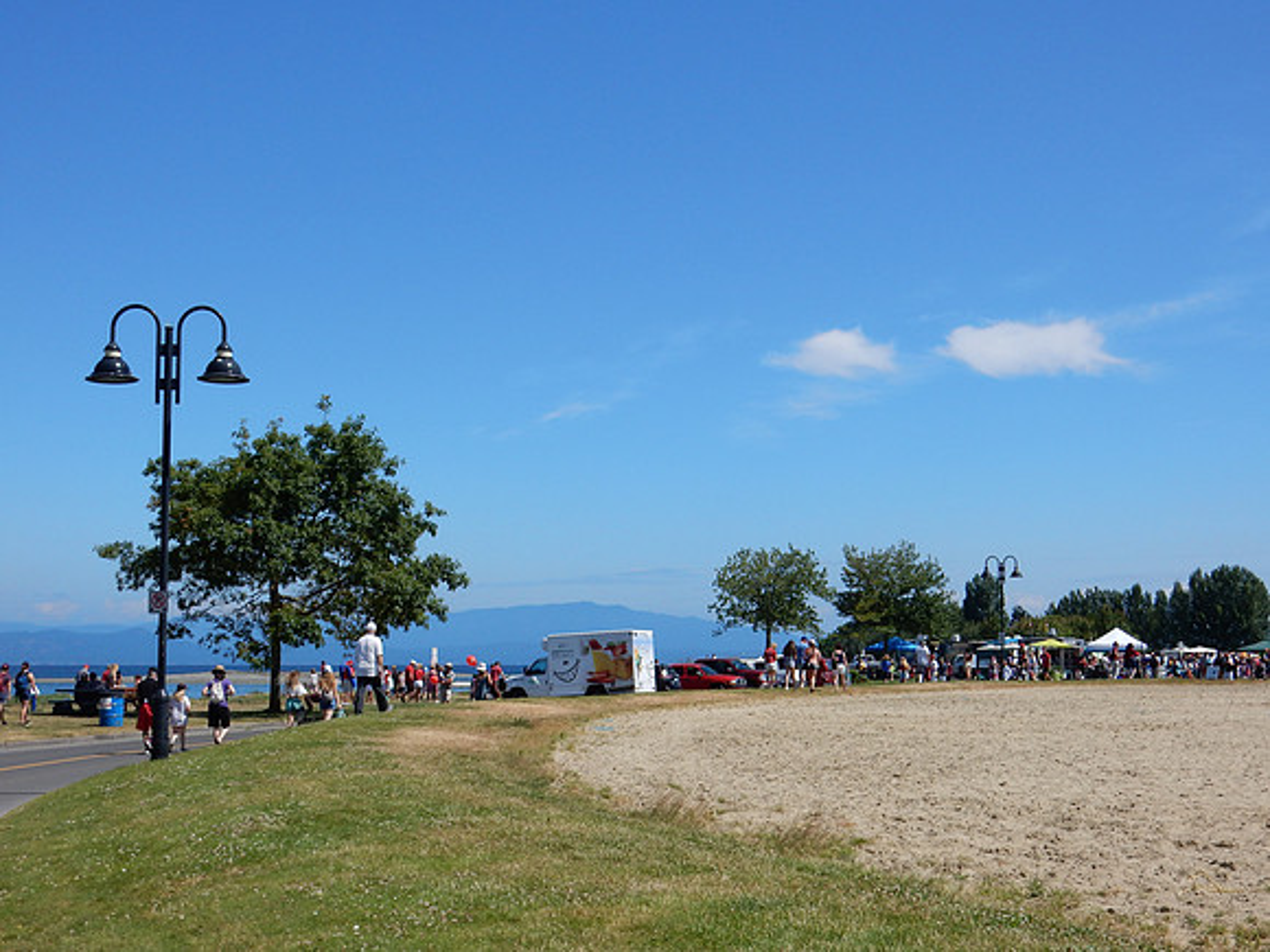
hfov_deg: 37.5
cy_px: 476
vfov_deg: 28.6
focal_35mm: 51
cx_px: 635
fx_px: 1871
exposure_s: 1/1250
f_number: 4.5
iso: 125
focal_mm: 9
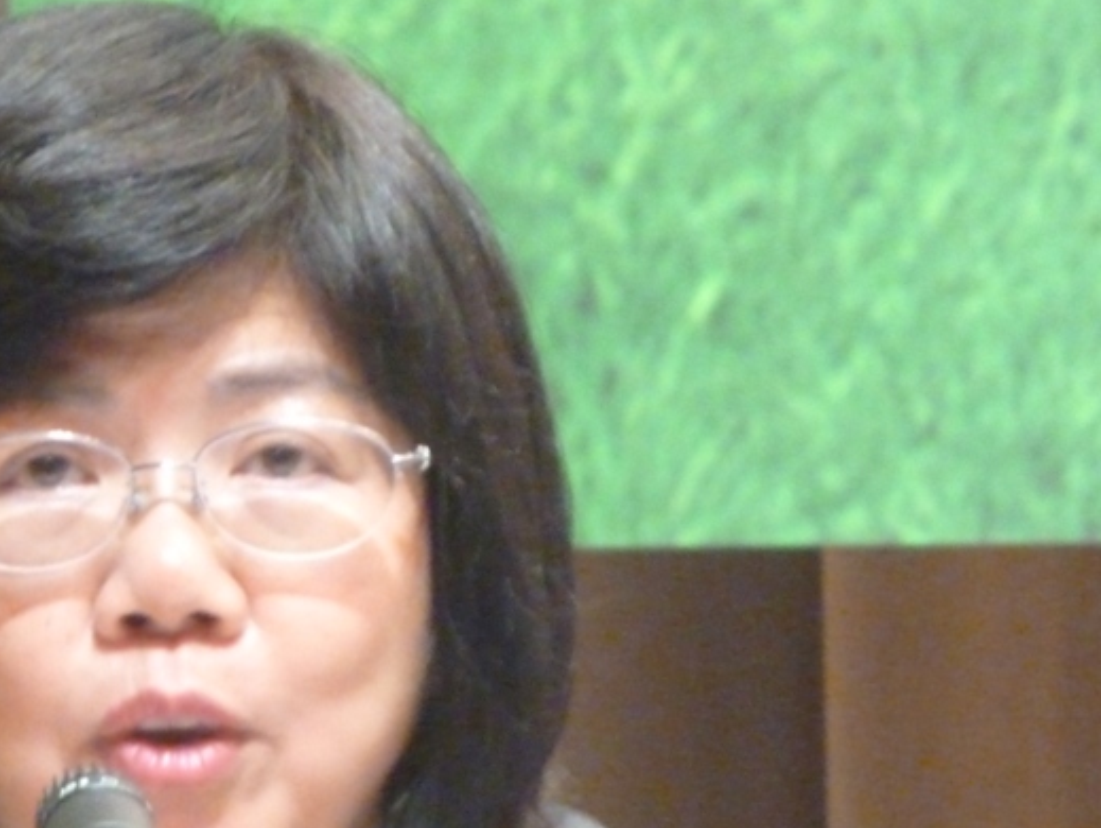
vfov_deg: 2.2
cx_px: 173
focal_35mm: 690
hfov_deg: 2.9
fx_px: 21961
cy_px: 722
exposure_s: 1/20
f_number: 4.9
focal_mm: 49.2
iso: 800
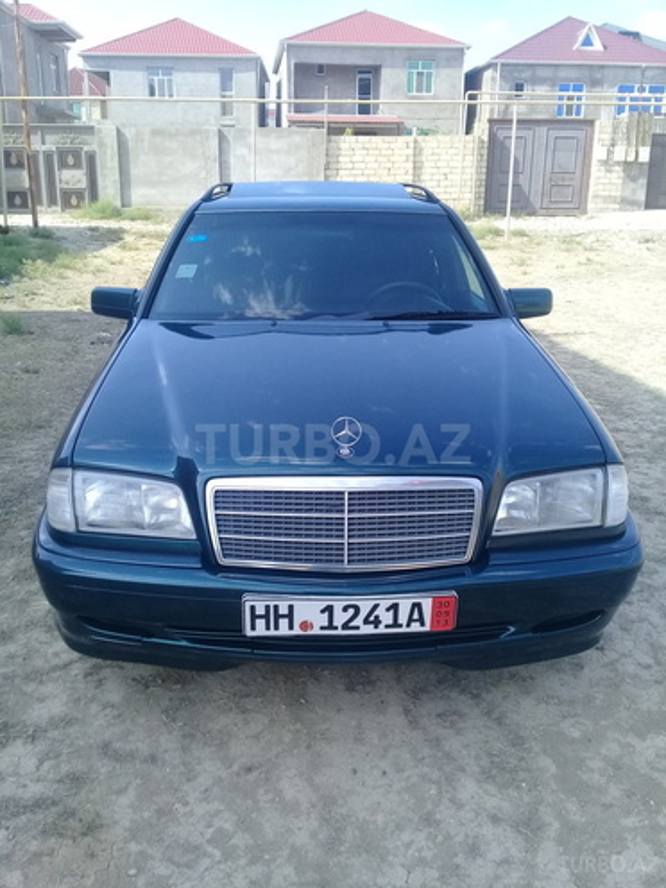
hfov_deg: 45.4
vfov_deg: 58.4
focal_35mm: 31
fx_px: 795
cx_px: 333
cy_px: 444
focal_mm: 3.3
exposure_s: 1/492
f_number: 2.2
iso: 50
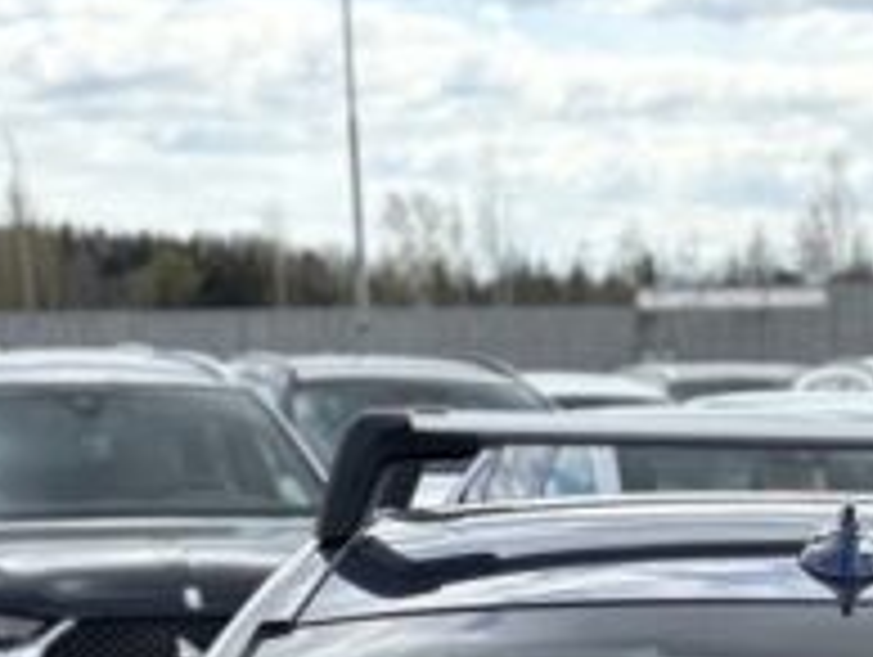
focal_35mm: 137
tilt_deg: -19.5
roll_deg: +1.3
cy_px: 1670
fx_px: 3459
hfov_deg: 14.3
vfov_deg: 9.4
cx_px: 765
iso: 50
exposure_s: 1/1117
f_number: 1.6
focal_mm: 5.96
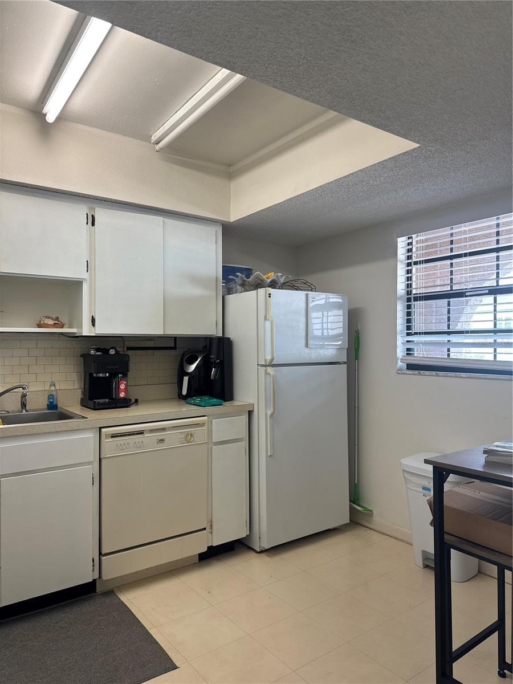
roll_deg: -0.2
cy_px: 342
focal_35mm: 24
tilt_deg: -0.1
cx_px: 256
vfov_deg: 71.6
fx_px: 474
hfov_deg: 56.8
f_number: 1.78
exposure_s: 1/120
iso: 125
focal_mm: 6.76
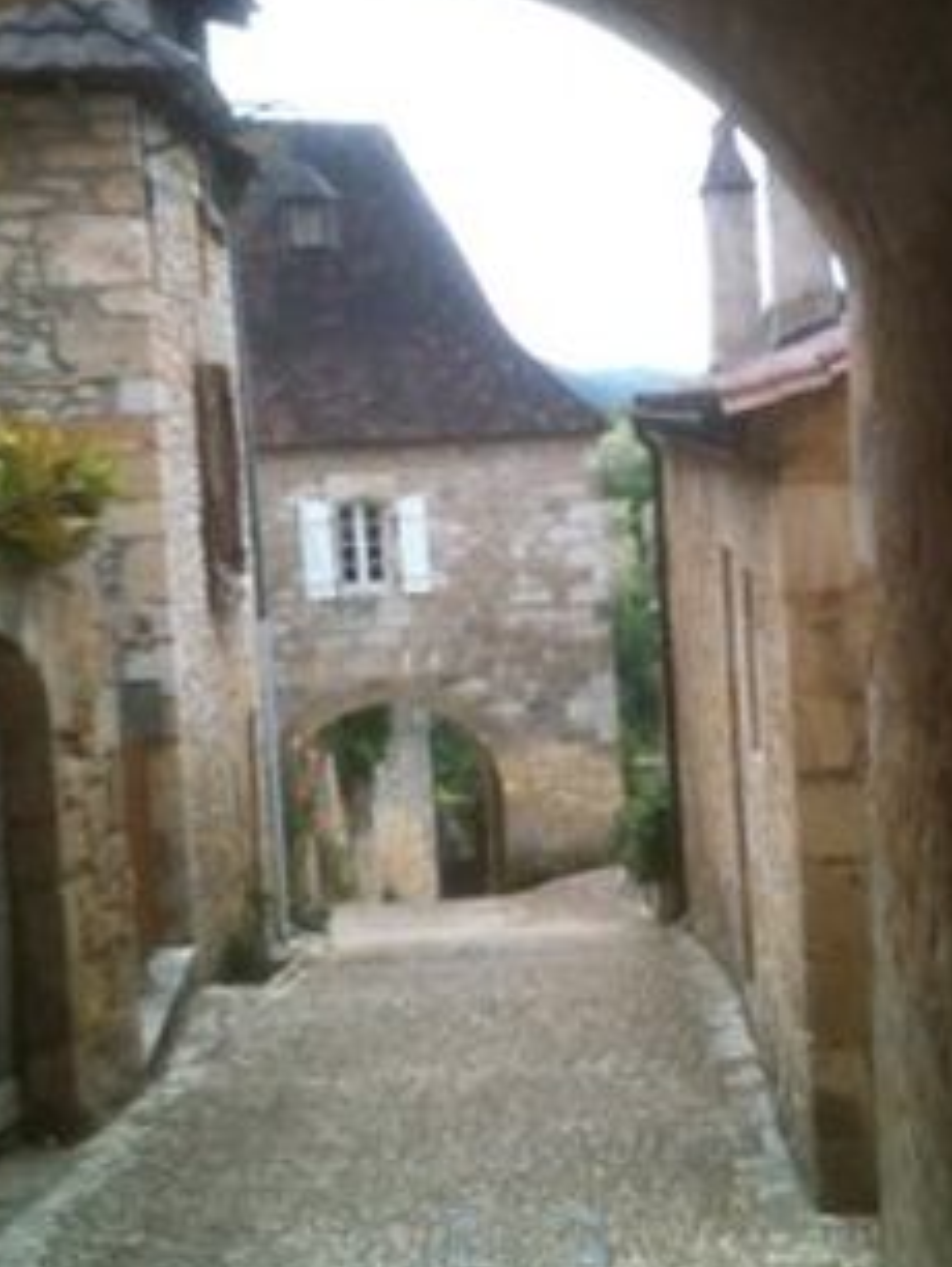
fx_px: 2234
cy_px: 607
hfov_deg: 24.0
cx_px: 575
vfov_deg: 31.7
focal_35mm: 61
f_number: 2.8
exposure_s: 1/291
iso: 64
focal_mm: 3.85
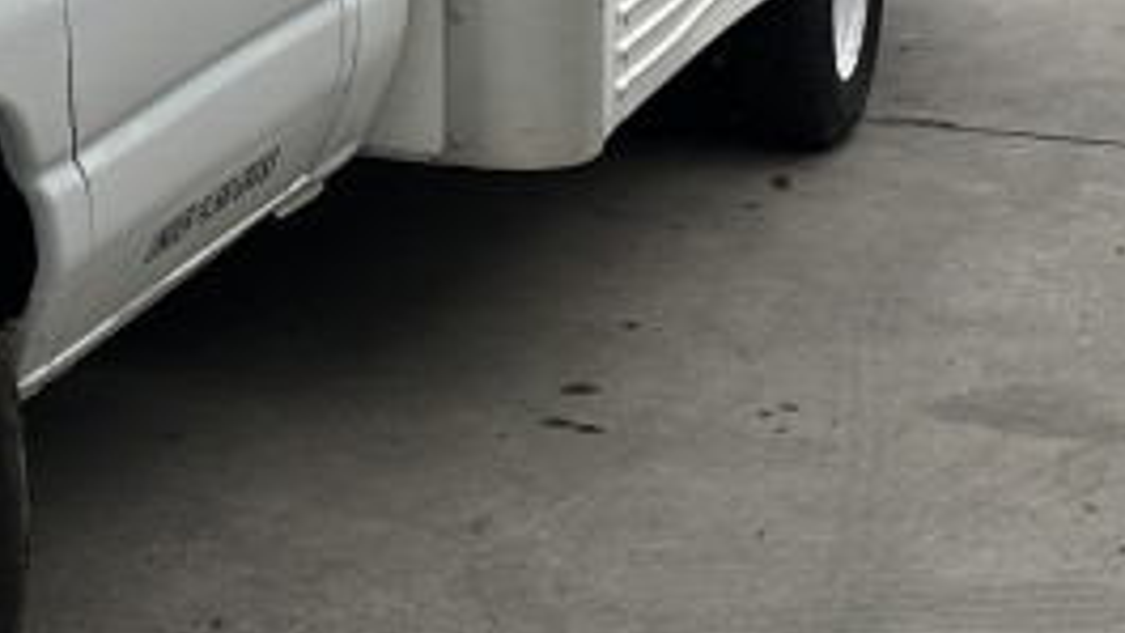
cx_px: -187
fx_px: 3013
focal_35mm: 101
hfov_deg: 20.0
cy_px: -280
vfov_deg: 11.5
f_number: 1.78
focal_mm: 6.86
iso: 80
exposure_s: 1/1613
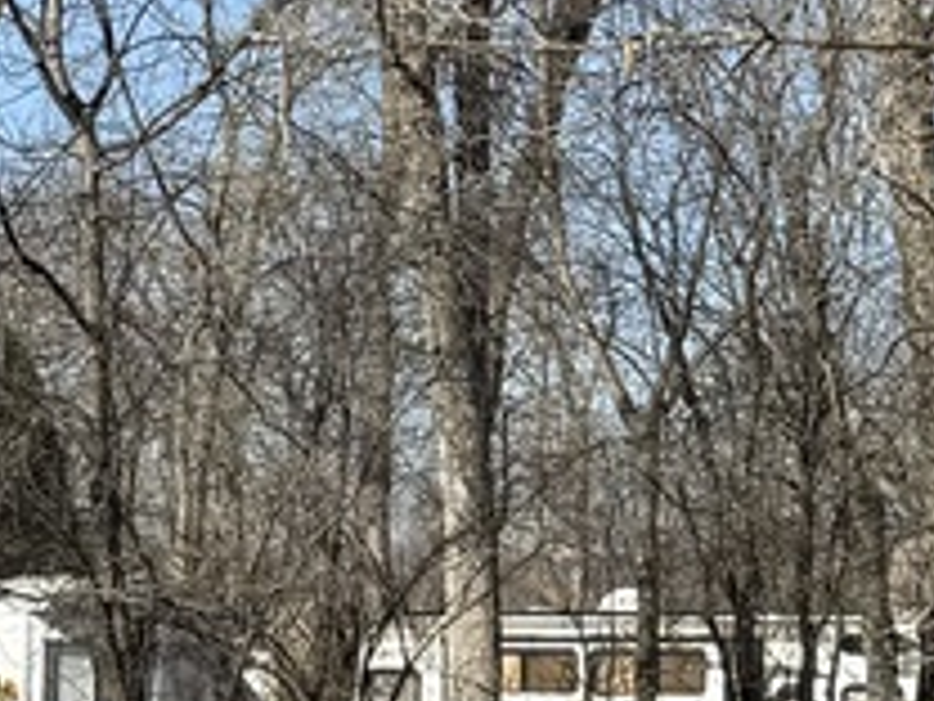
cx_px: -597
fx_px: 4479
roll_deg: -1.3
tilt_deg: -3.0
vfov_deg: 8.9
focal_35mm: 166
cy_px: 750
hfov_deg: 11.3
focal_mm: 6.76
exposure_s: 1/3247
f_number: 1.78
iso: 80
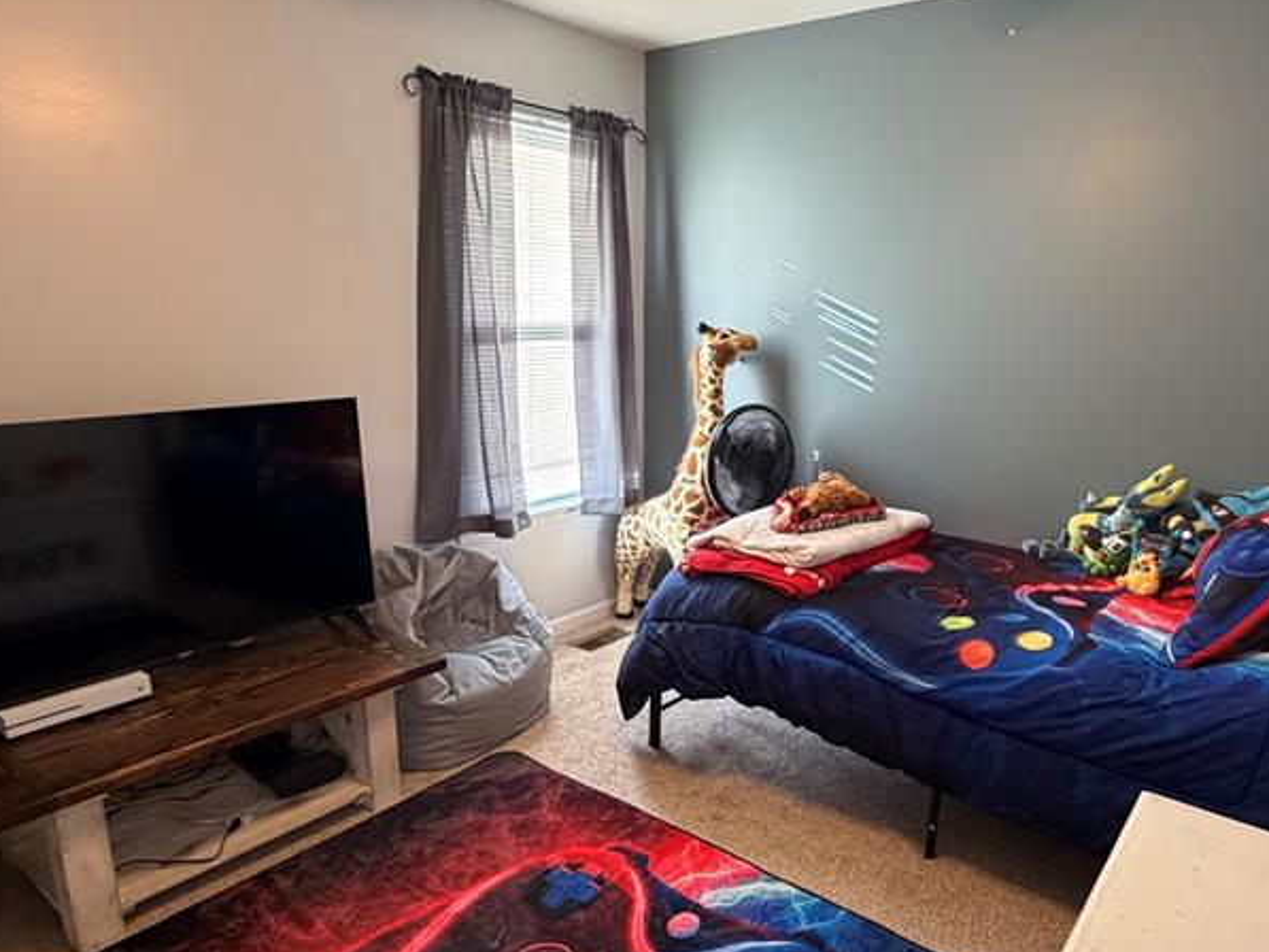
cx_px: 733
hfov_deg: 71.1
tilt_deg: -15.9
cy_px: 531
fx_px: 880
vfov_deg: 56.7
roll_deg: -2.1
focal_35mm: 24
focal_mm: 2.22
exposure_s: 1/60
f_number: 2.2
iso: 320
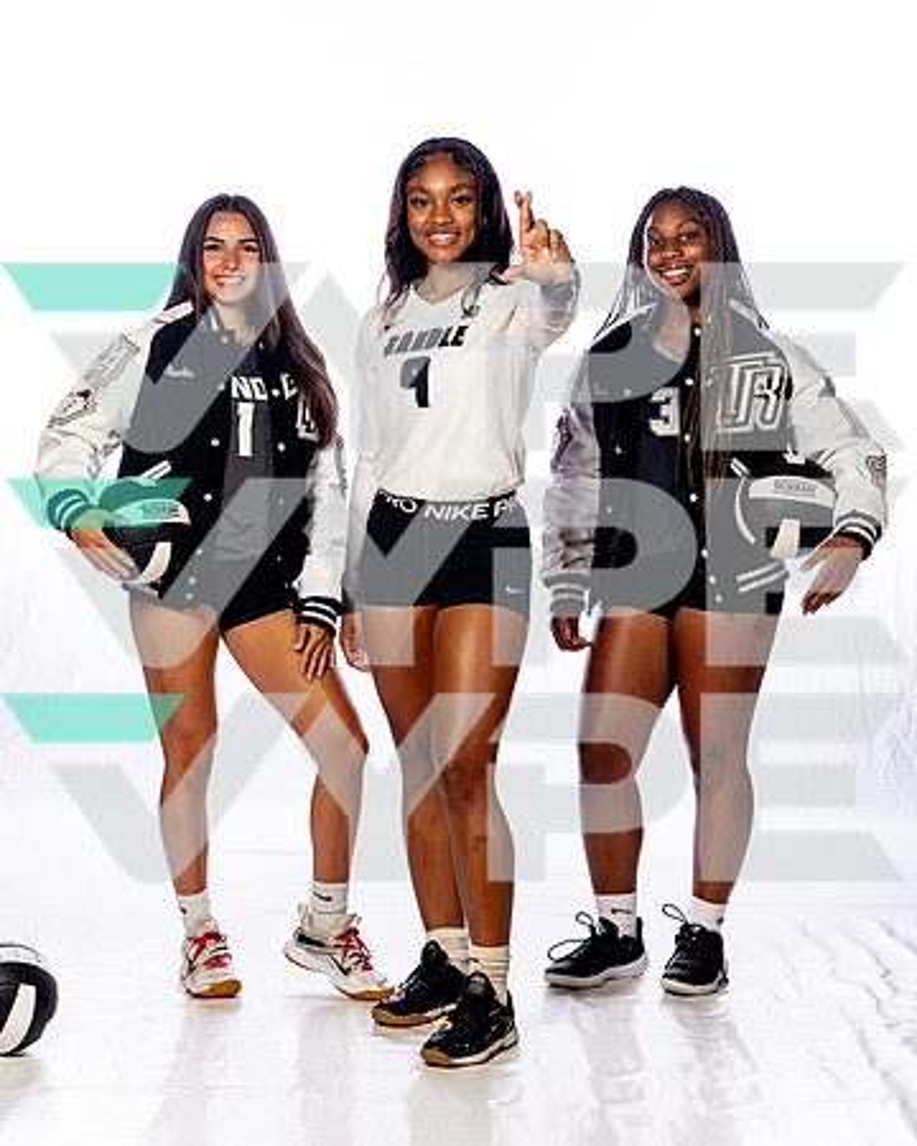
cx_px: 438
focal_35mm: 82
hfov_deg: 18.8
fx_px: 2770
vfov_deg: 23.4
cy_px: 573
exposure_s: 1/250
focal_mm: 58
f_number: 7.1
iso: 250
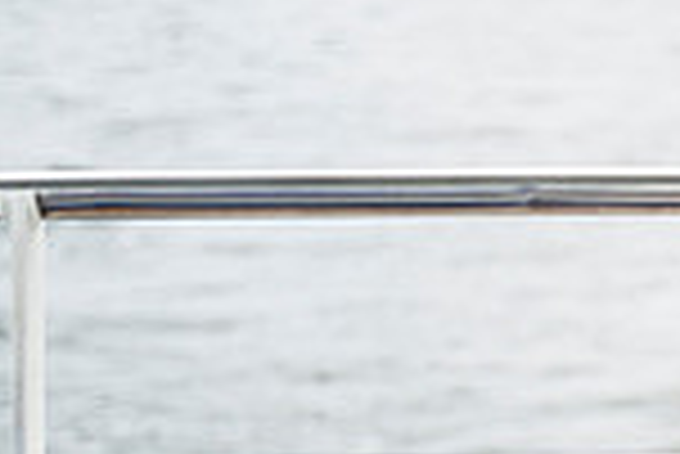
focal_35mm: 175
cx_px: 1301
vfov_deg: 7.8
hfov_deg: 10.8
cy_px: 80
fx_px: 3309
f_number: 2.8
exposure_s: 1/250
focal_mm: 42
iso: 250
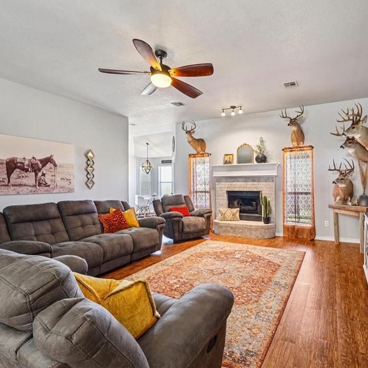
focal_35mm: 19
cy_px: 183
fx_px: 229
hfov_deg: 76.3
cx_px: 229
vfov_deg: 77.6
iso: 400
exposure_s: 1/2.5
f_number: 8
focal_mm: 14.8
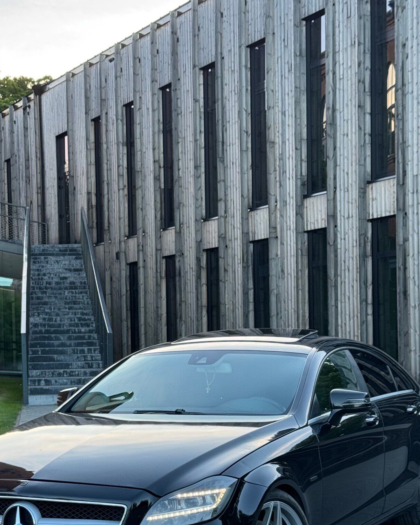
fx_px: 1165
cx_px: 172
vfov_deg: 25.2
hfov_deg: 20.4
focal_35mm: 75
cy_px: 370
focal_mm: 6.76
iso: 50
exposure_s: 1/146
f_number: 1.78
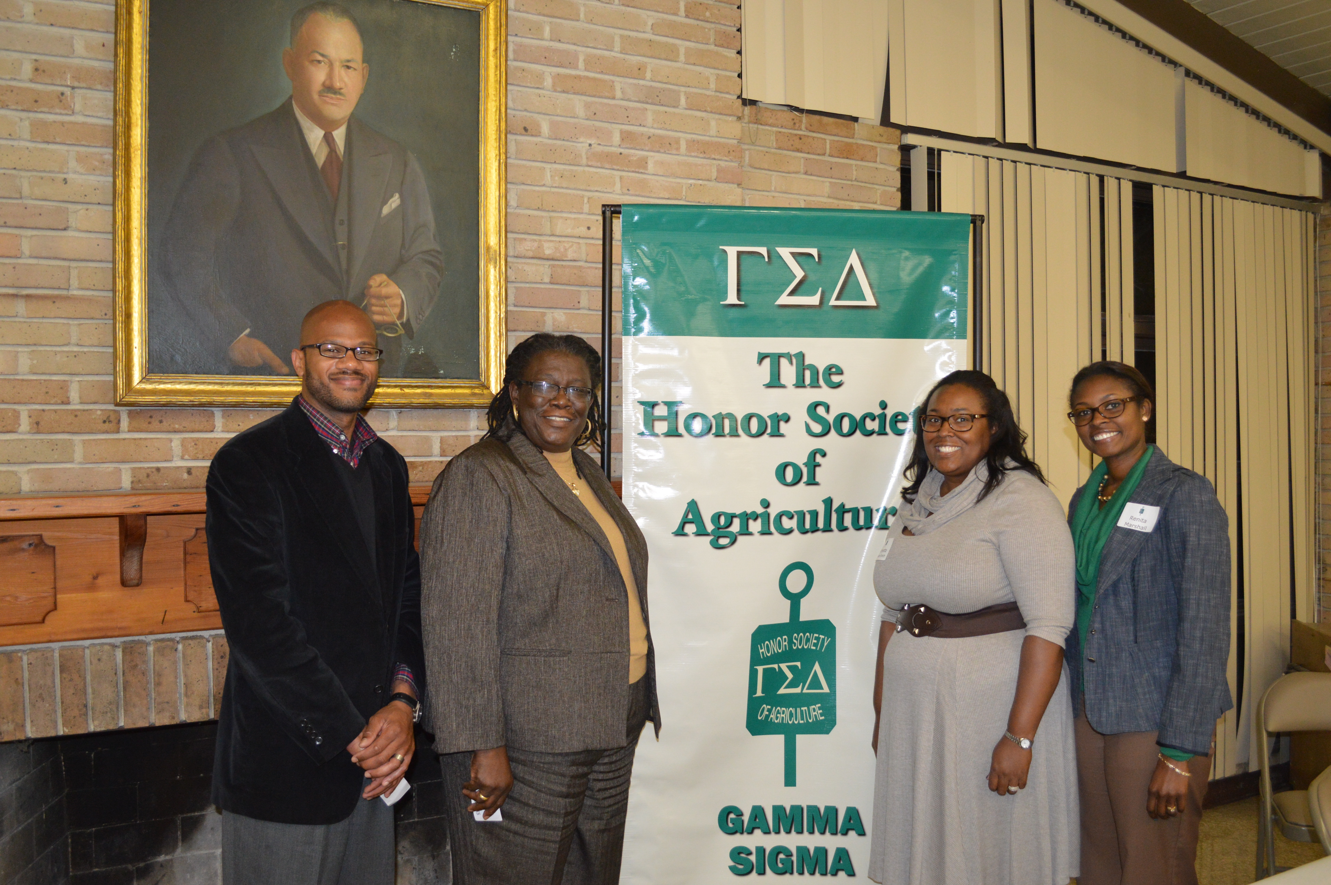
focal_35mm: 33
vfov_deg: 39.9
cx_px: 666
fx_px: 1219
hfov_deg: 57.3
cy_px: 442
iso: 1100
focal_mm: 22
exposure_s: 1/60
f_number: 3.8
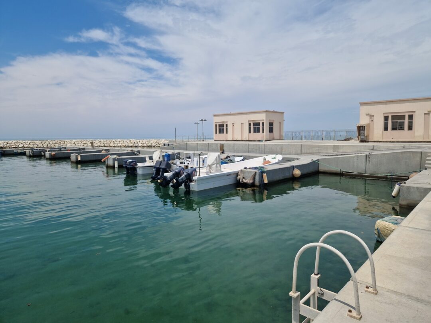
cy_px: 162
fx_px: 286
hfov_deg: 73.9
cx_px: 216
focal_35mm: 23
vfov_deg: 58.9
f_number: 1.8
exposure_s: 1/3663
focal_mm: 5.4
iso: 50
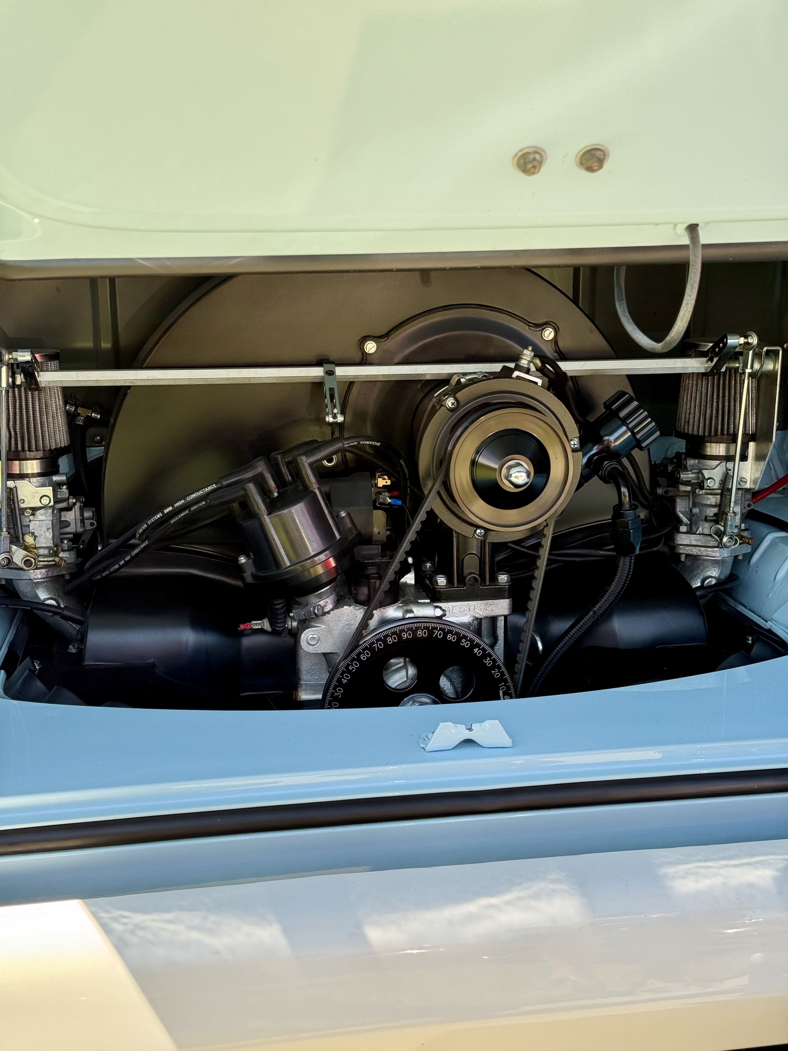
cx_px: 394
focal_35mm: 48
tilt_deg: -11.9
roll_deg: -3.5
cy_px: 526
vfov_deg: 39.7
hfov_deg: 30.3
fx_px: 1457
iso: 80
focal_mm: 6.76
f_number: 1.78
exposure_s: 1/252
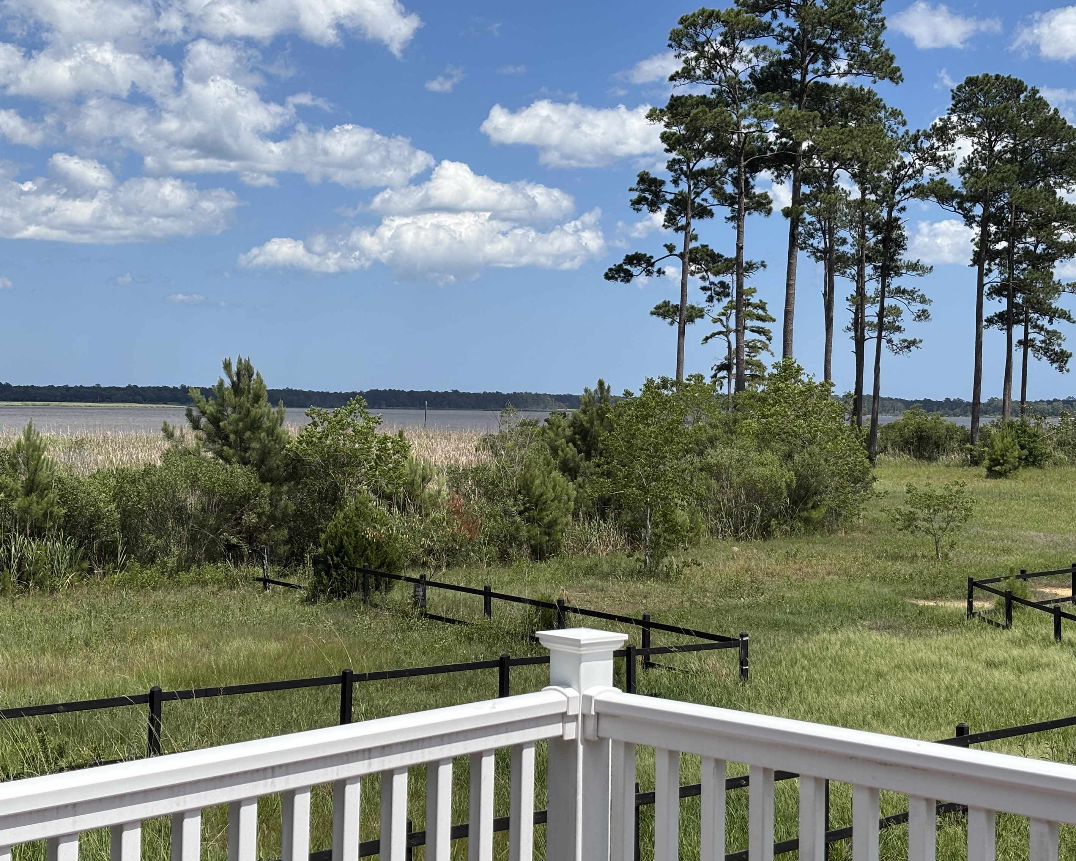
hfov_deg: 34.1
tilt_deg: +0.2
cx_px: 577
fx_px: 1751
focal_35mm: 55
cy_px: 431
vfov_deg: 27.6
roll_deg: -0.4
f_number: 1.6
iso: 40
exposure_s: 1/4082
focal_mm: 5.96
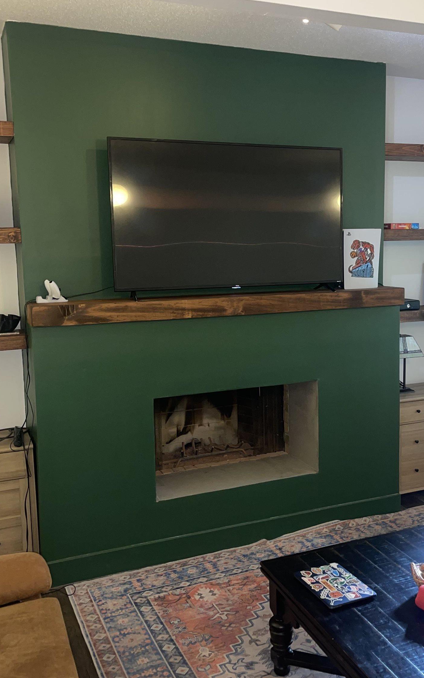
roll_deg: +0.7
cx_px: 275
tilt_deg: -8.8
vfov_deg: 54.0
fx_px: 666
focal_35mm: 36
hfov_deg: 35.1
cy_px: 338
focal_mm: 5.1
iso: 100
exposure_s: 1/12
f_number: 1.6
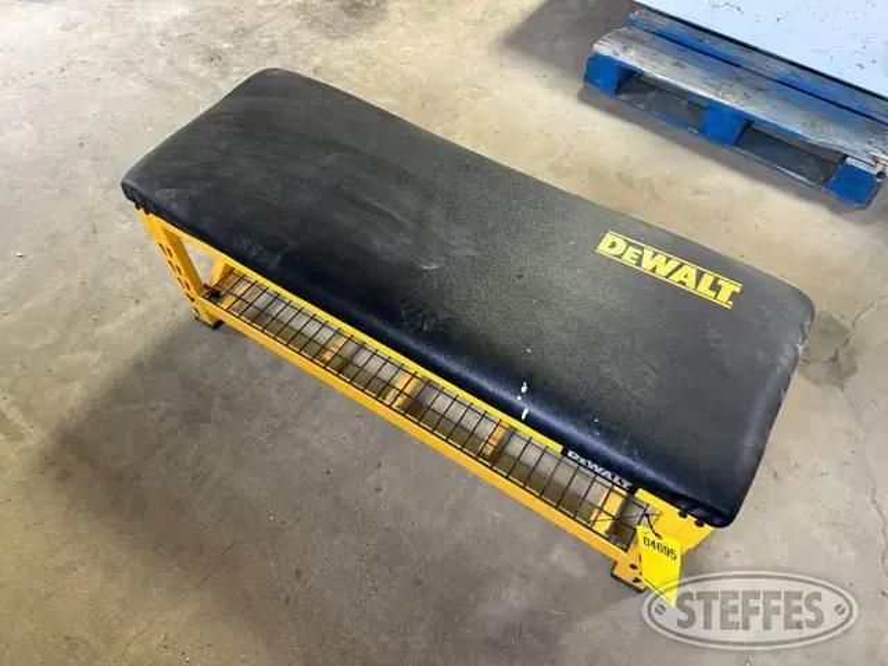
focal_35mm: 24
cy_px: 333
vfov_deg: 56.8
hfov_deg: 71.6
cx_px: 444
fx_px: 616
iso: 250
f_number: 1.78
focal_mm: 6.86
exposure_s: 1/60
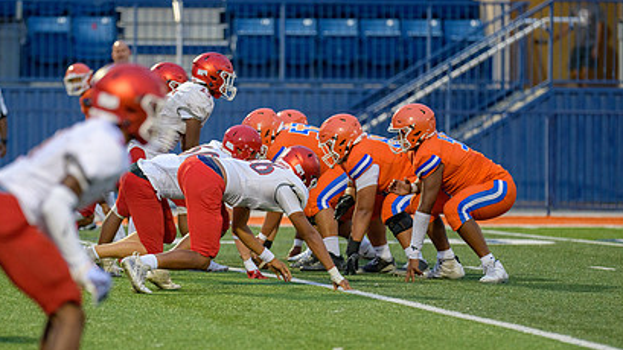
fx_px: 5402
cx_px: 228
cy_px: 191
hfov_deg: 6.6
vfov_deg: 3.7
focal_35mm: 327
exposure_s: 1/800
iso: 900
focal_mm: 220
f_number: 2.8
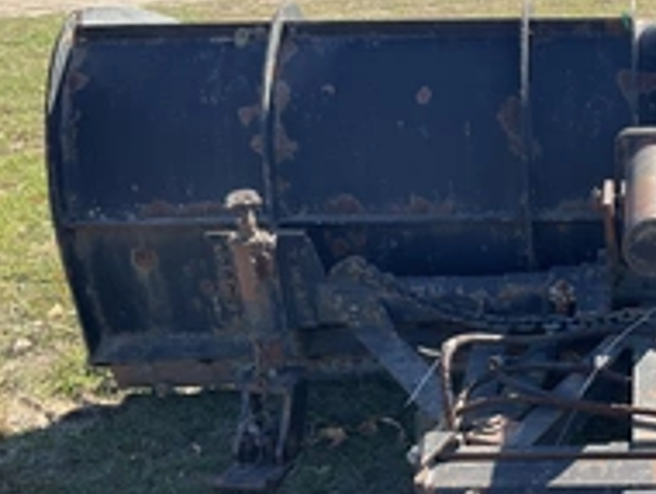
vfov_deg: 23.9
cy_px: 349
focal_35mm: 61
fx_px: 1157
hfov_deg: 29.5
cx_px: 656
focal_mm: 3
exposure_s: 1/378
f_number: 1.8
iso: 25
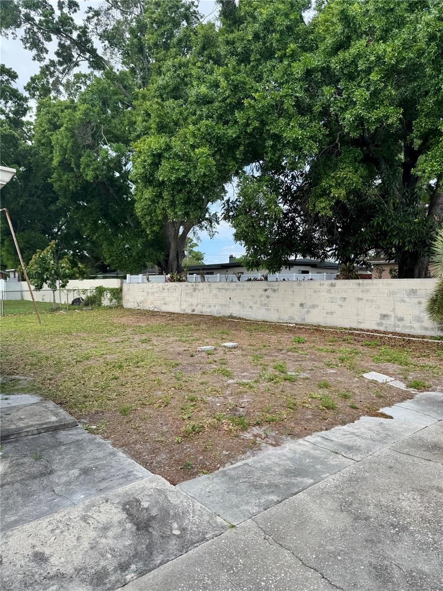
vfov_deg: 71.6
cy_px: 296
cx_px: 222
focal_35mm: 24
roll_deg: +0.2
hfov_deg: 56.8
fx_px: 410
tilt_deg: -1.9
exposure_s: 1/1456
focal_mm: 6.76
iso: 80
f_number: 1.78
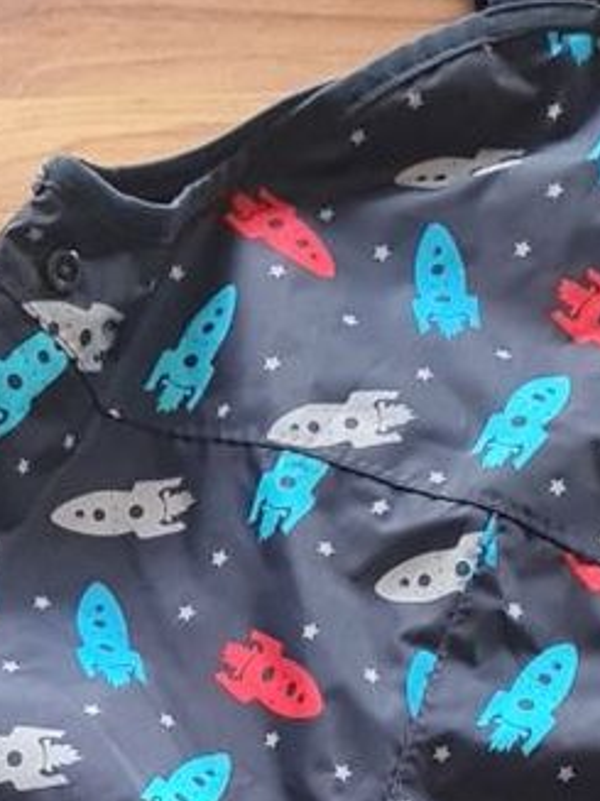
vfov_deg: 16.6
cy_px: 1269
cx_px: 228
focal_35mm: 106
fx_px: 2451
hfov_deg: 13.9
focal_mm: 5.4
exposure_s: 1/50
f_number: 1.8
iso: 250
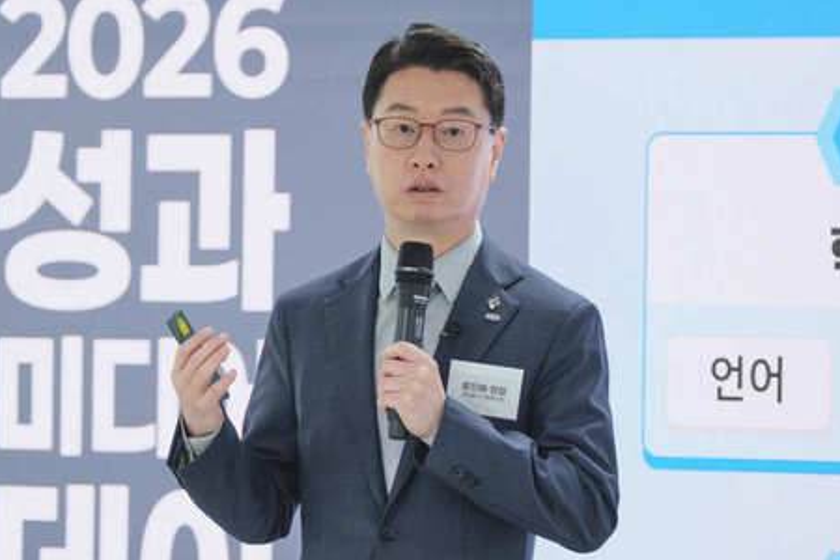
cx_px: 358
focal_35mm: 338
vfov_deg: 4.1
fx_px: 7886
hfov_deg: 6.1
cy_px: 298
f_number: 4
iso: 500
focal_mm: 161
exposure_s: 1/160
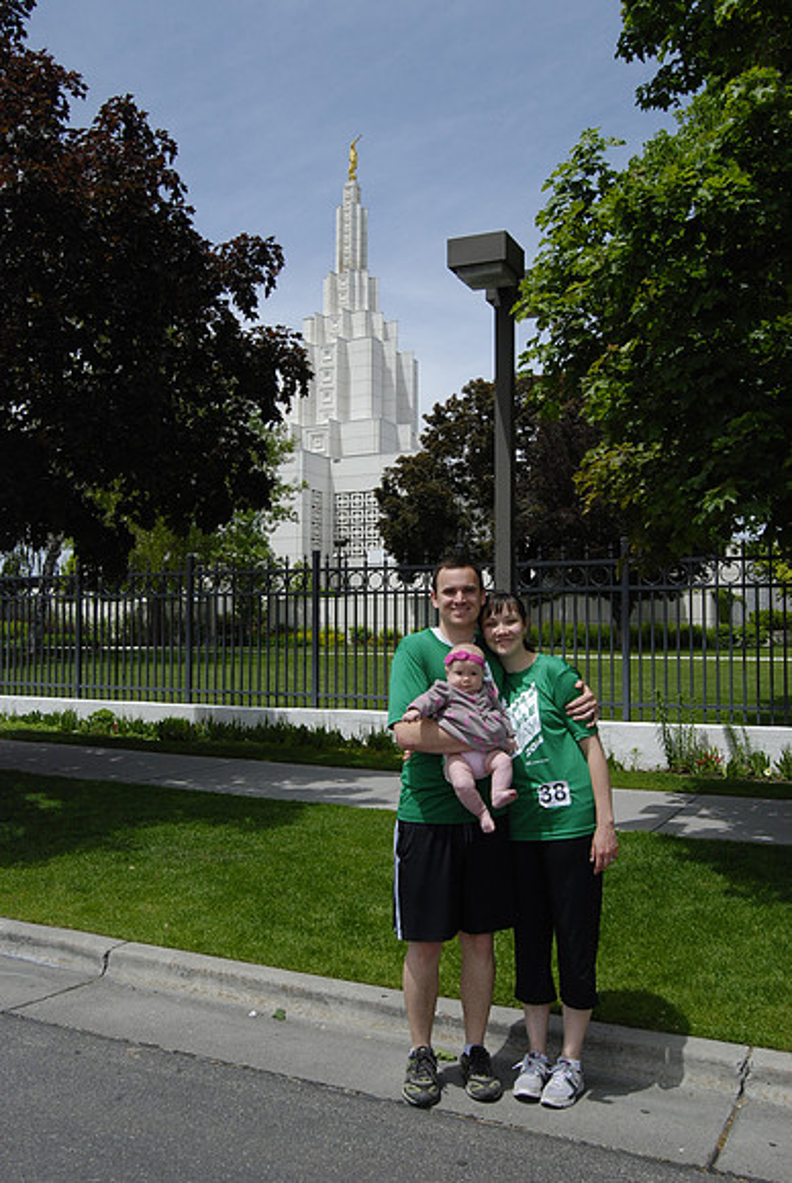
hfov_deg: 40.1
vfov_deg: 57.2
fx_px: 1086
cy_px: 592
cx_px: 396
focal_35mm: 33
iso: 400
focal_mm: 22
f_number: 10
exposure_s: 1/800
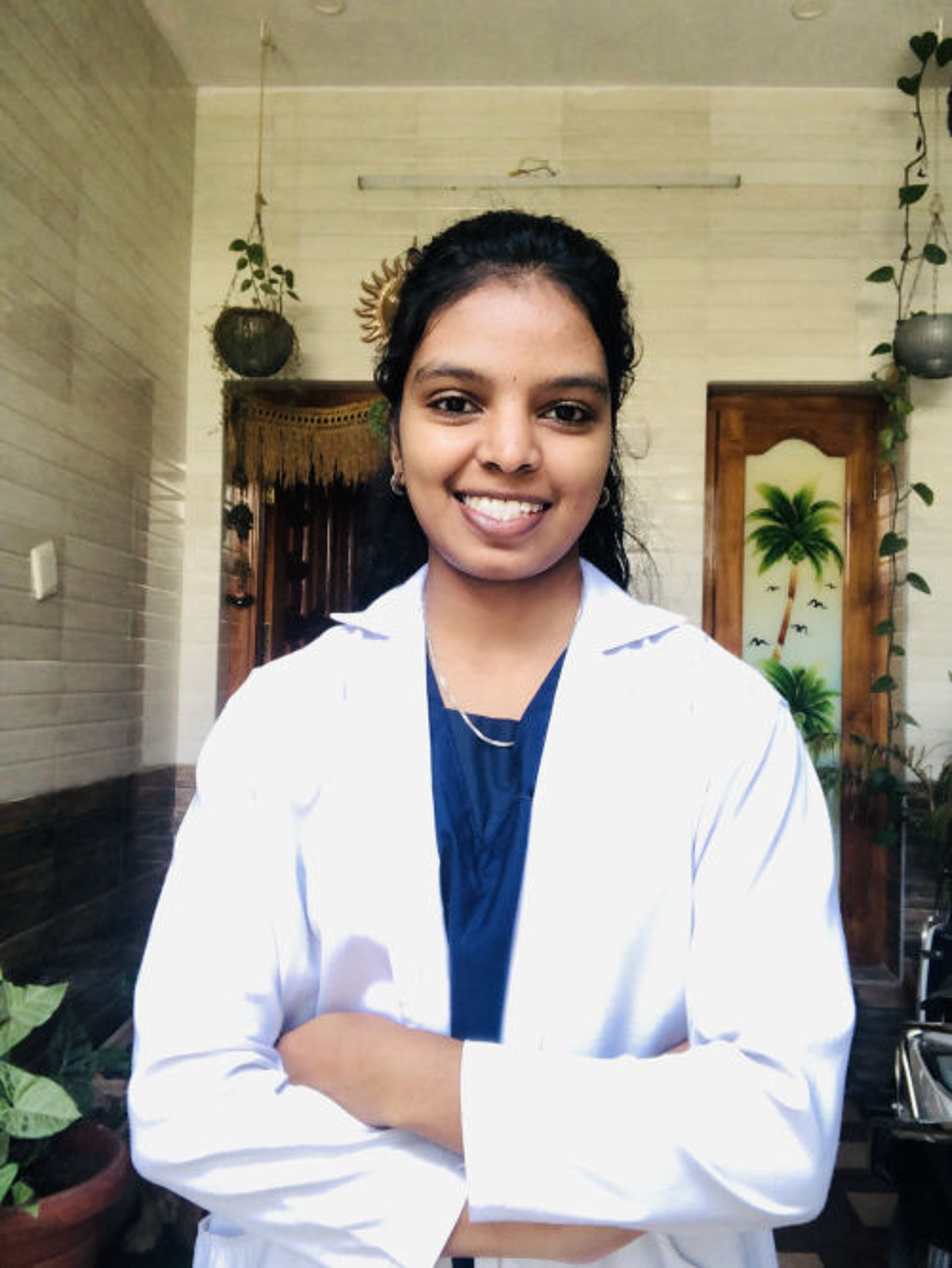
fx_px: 1173
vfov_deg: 56.8
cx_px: 476
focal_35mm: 32
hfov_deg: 44.2
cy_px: 634
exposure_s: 1/60
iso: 100
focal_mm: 2.87
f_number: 2.2
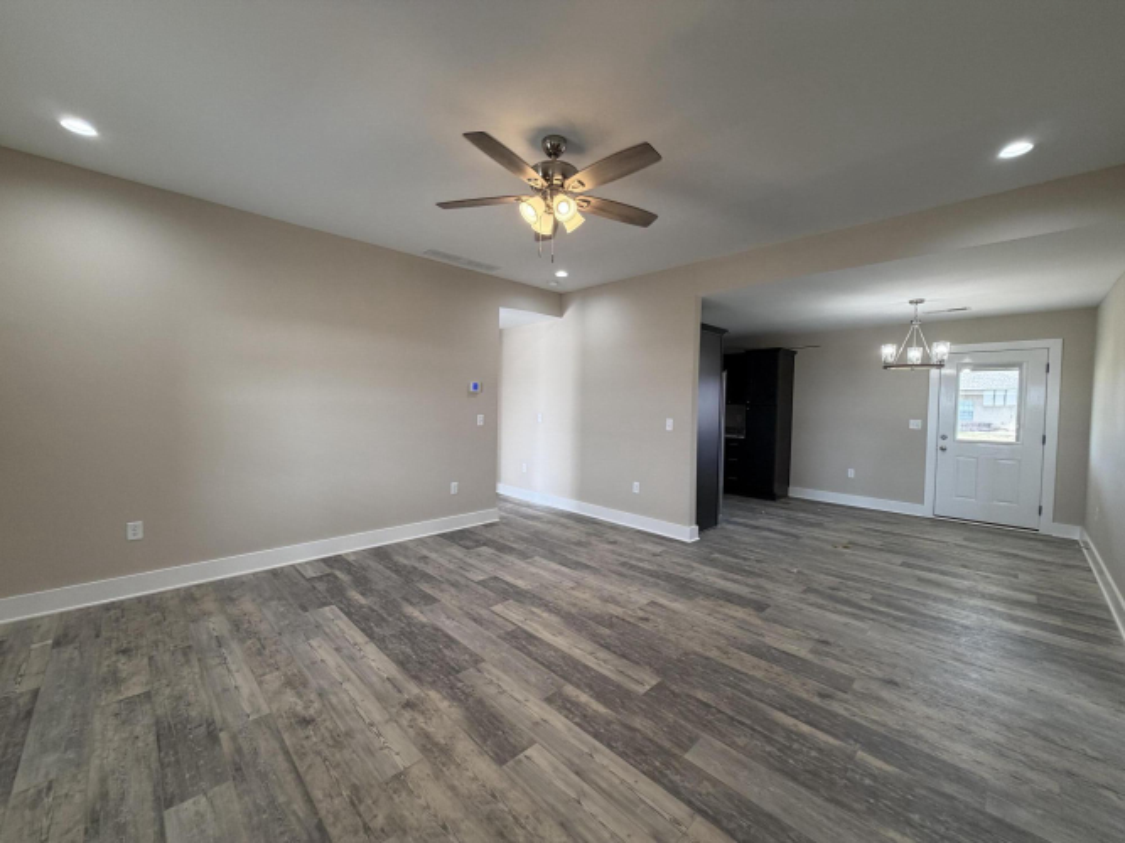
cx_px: 562
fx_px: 455
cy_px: 422
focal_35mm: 14
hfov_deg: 102.1
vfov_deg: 85.7
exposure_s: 1/120
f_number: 2.2
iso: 200
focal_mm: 2.22
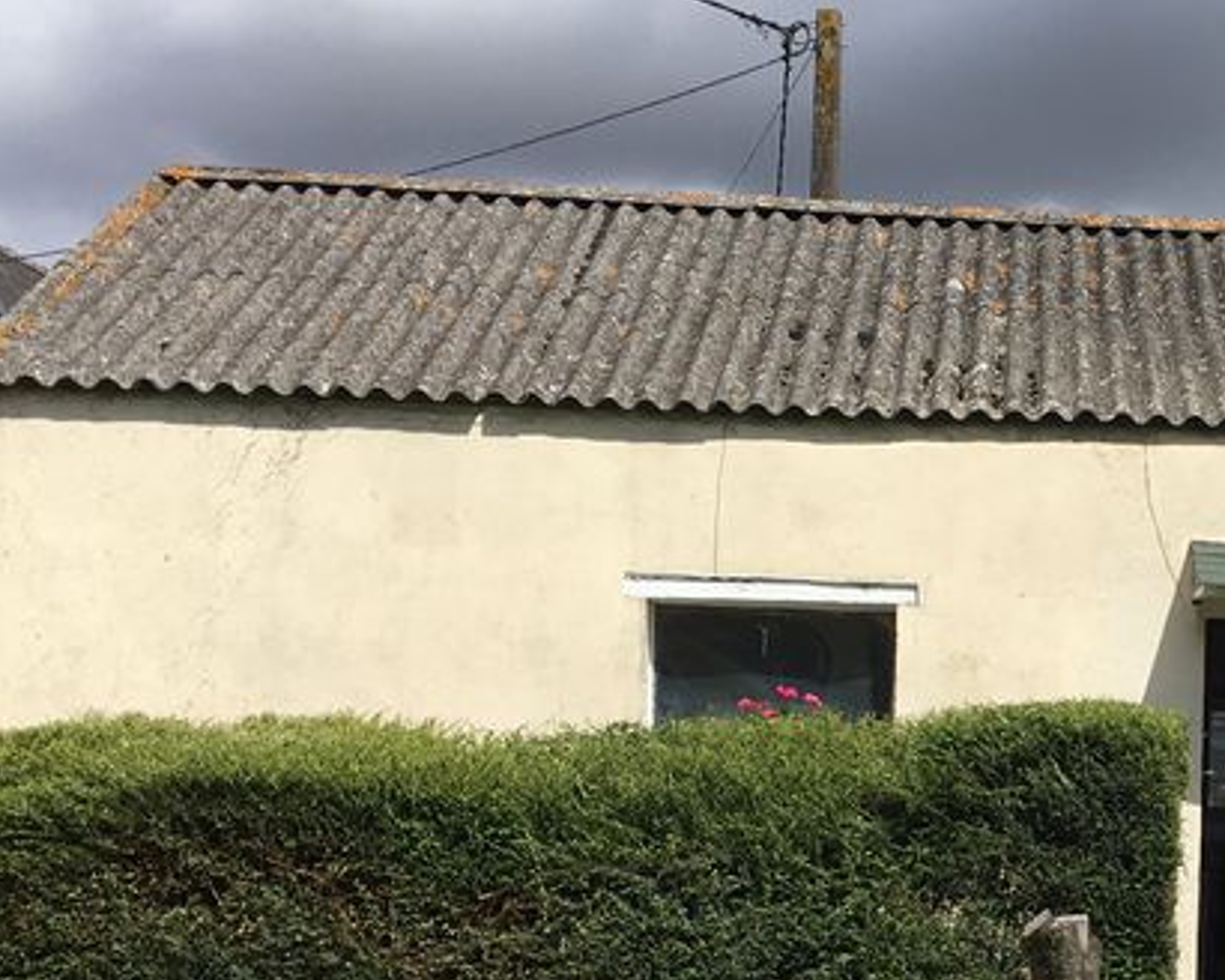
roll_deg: -0.6
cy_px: 810
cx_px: 1300
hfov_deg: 25.7
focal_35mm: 69
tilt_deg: +3.7
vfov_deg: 21.8
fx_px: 2502
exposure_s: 1/2079
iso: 25
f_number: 2.2
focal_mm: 4.15
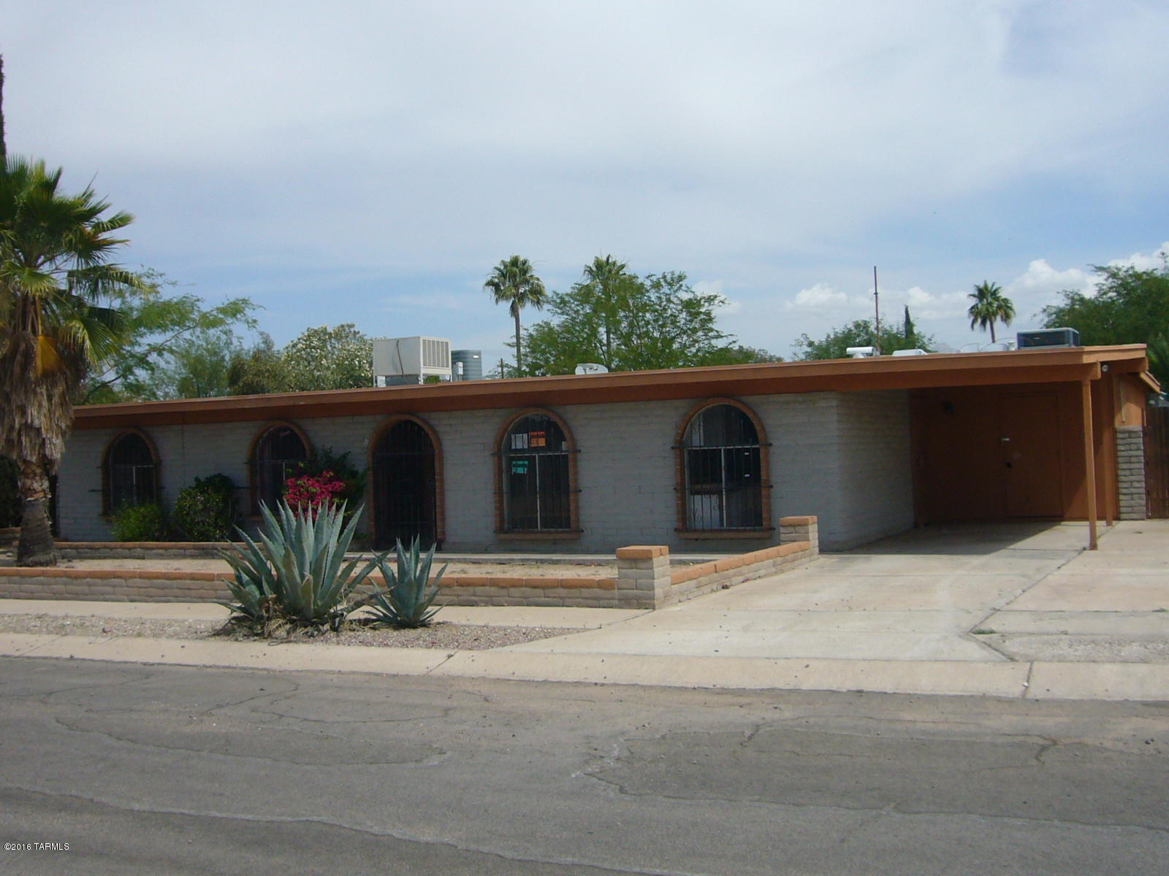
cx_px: 584
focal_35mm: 40
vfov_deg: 36.0
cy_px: 438
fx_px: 1351
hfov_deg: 46.8
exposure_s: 1/500
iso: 80
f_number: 5.6
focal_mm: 4.7
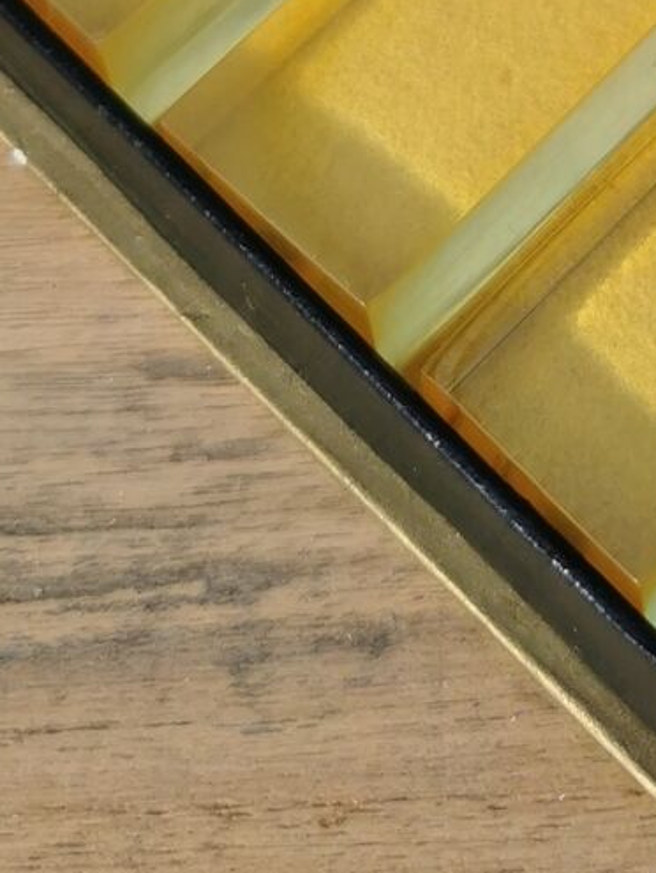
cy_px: -596
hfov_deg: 13.3
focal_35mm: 109
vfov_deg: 15.9
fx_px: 2751
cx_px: 758
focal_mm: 5.58
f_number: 1.8
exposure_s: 1/898
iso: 50
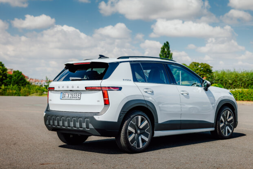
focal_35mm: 62
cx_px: 143
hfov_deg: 32.3
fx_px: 436
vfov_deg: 21.9
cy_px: 90
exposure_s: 1/500
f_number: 2.8
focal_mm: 50
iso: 50
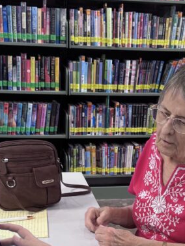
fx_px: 463
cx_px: 116
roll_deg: -2.5
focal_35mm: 65
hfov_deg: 22.6
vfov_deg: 28.9
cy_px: 209
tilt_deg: -21.8
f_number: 1.78
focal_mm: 6.76
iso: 125
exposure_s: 1/60
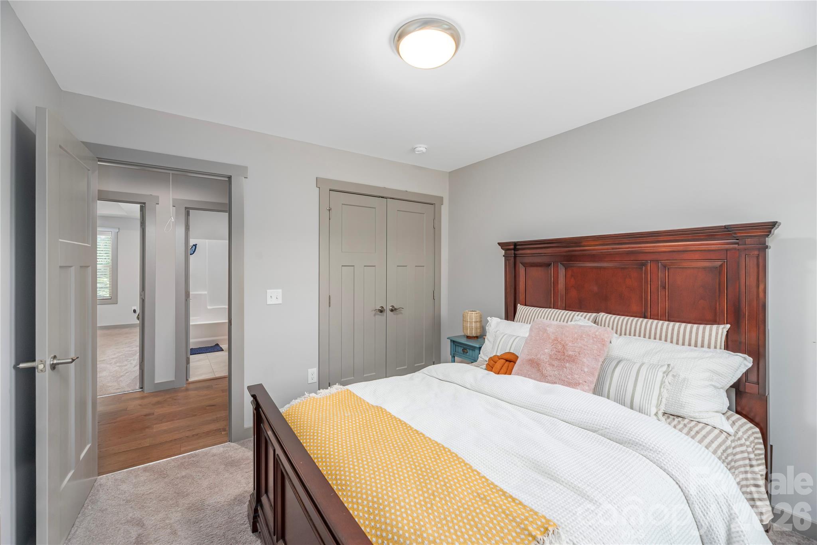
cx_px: 408
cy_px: 272
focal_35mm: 14
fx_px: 318
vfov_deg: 81.2
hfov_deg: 104.2
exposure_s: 1/6
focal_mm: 14
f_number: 8
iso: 320
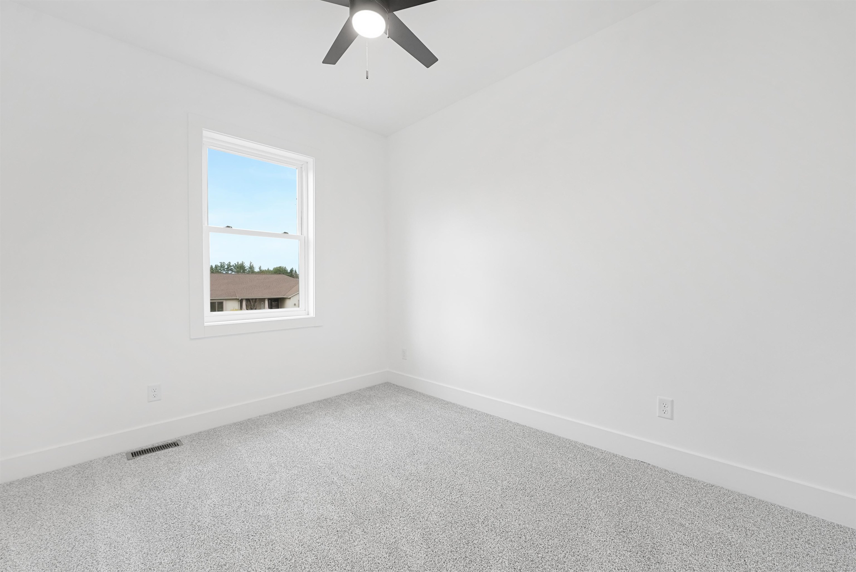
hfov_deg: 101.5
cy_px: 286
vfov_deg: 78.5
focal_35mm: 15
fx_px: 350
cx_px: 428
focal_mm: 14.7
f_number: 7.1
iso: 1600
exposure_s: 1/40
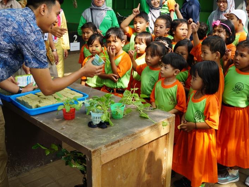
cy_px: 71
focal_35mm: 38
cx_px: 118
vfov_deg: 37.5
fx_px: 273
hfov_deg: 49.0
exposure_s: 1/60
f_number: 4.5
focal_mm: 18
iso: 100
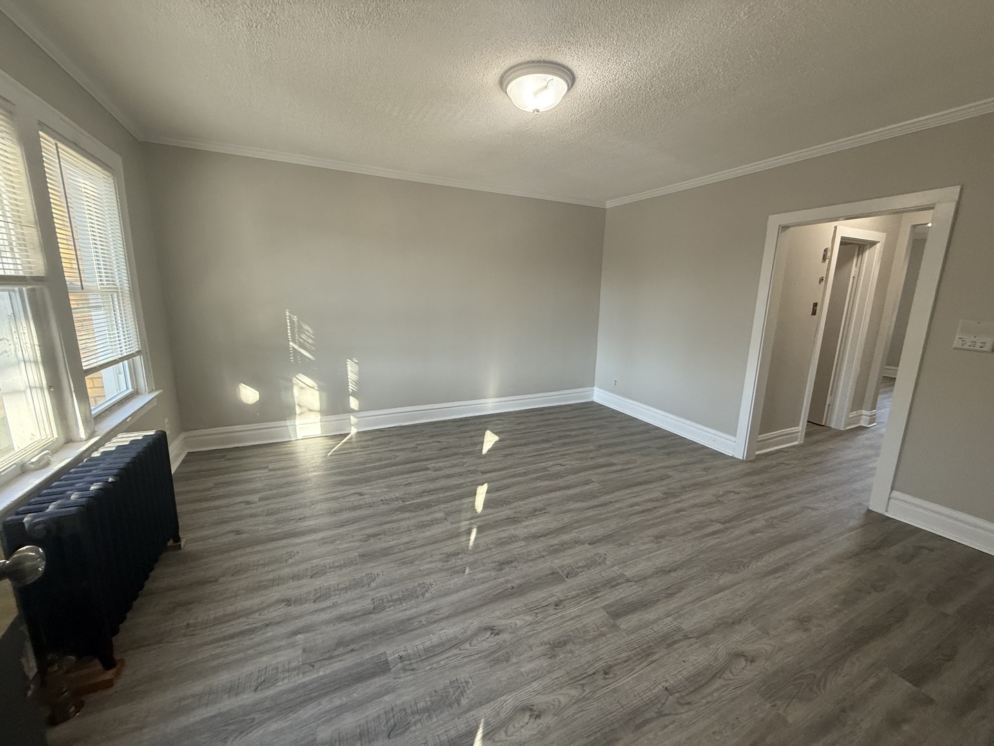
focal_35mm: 14
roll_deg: -1.1
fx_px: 402
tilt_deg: -8.1
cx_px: 497
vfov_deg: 85.7
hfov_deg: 102.1
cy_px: 373
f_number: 2.2
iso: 200
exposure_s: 1/99
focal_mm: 2.22
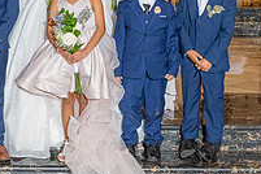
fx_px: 725
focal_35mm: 100
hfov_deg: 20.2
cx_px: 62
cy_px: -14
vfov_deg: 13.4
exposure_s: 1/200
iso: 2000
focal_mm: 28.5
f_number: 6.3
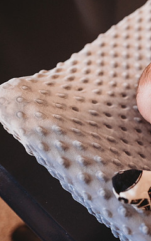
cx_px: 180
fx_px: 244
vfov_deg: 52.7
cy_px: 120
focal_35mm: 37
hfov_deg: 29.7
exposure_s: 1/160
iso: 800
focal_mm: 24
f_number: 2.2
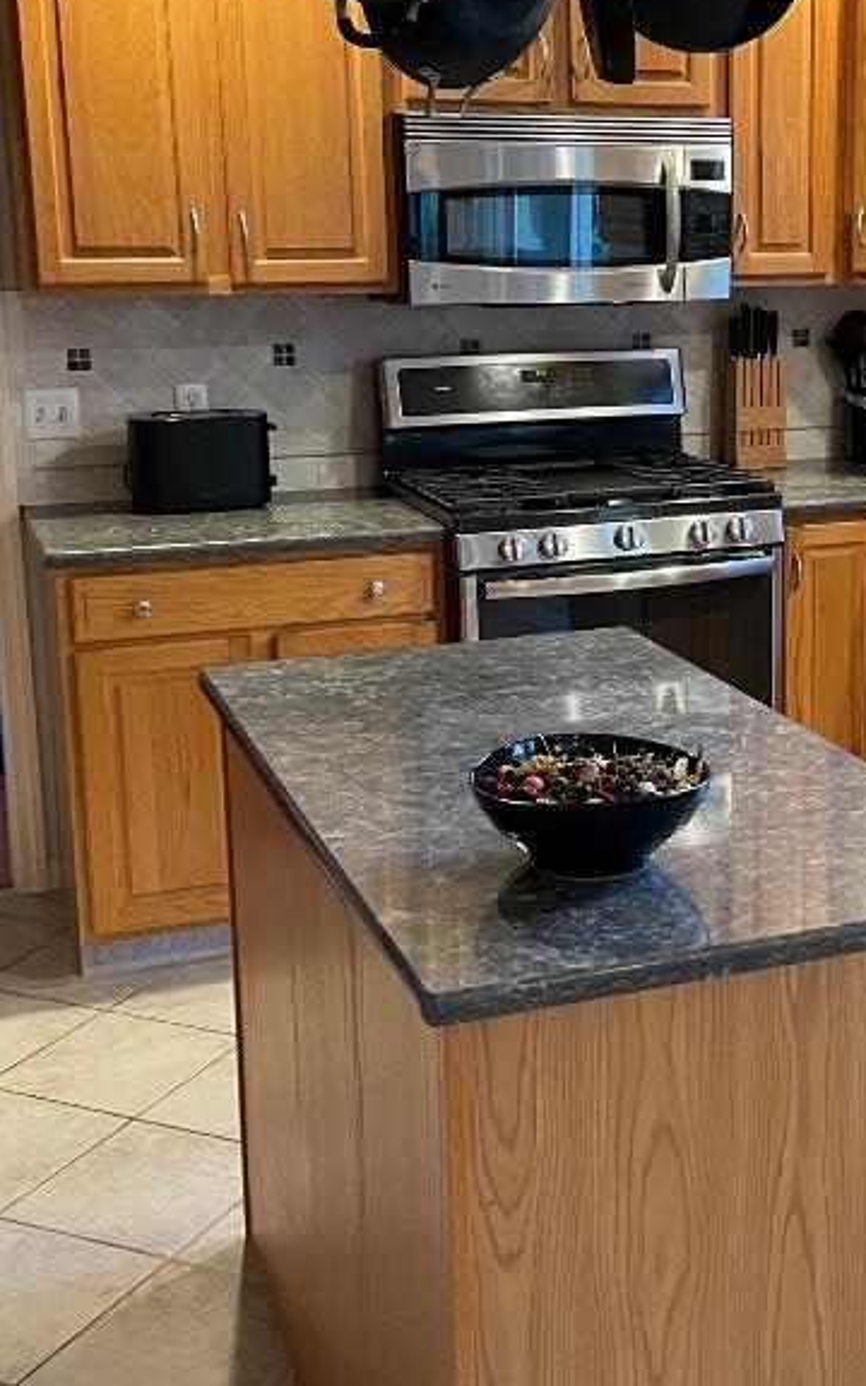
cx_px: 690
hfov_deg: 25.9
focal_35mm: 49
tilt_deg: -11.2
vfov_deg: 41.0
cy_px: 618
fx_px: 1850
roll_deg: +0.6
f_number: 1.6
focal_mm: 4.2
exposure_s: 1/60
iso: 400
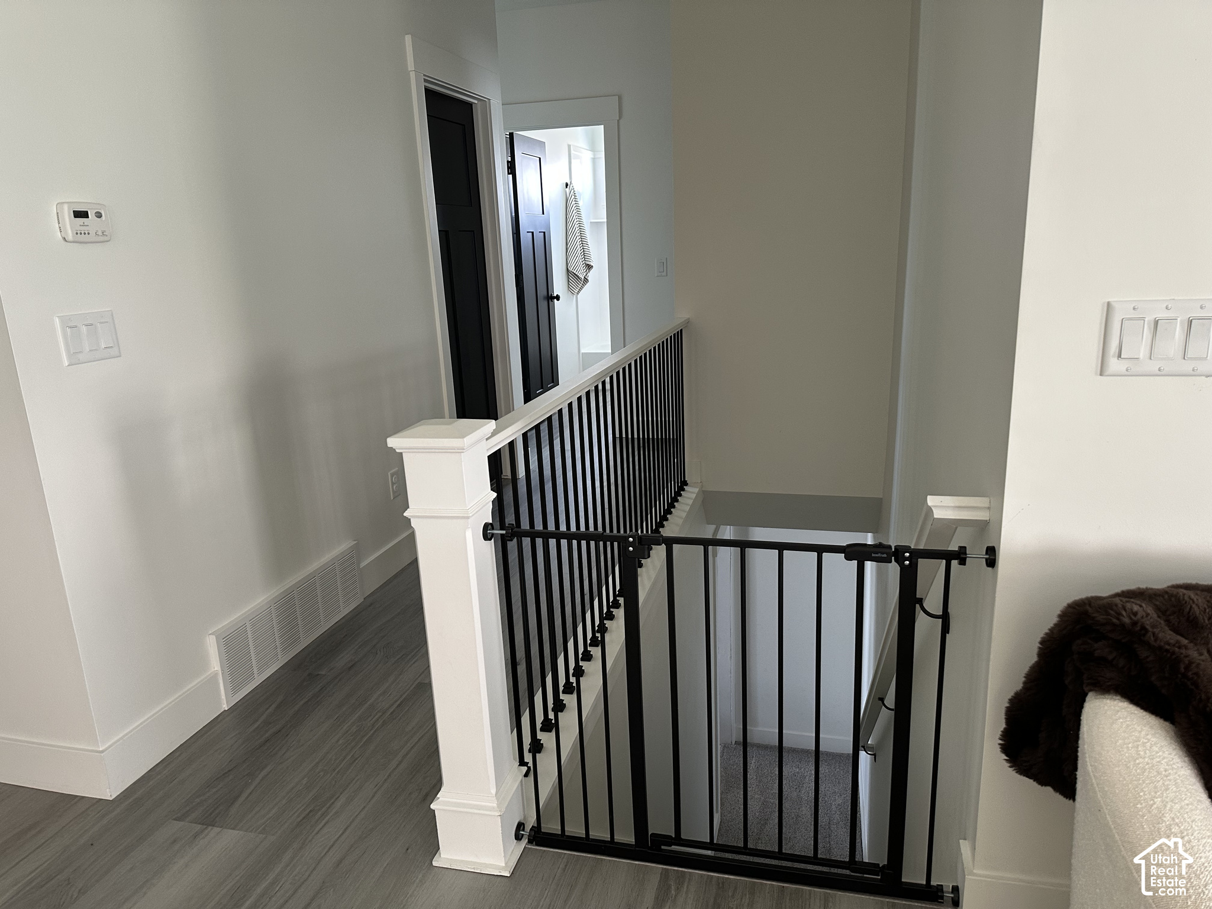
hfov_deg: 71.6
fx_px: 840
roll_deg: +2.0
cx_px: 606
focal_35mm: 24
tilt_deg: -14.5
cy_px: 454
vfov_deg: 56.8
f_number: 1.78
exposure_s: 1/60
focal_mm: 6.86
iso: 200
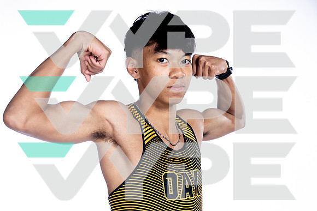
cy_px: 106
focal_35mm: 66
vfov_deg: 20.7
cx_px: 145
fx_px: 579
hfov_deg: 30.6
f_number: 5.6
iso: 100
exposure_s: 1/250
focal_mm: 60
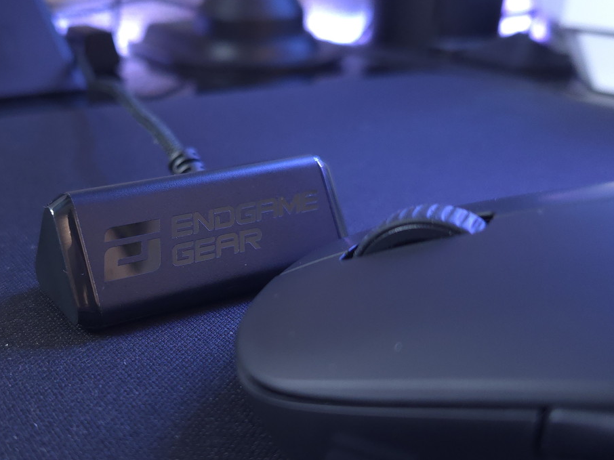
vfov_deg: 53.0
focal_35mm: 26
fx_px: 461
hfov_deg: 67.3
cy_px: 251
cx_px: 299
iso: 320
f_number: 1.8
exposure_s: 1/8
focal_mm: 5.4
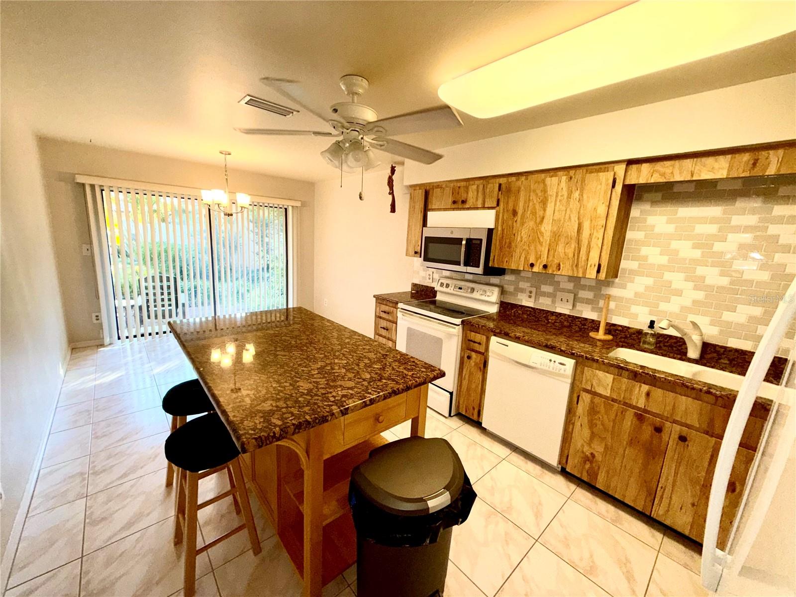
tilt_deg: -10.0
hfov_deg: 102.1
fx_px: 322
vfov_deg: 85.7
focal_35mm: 14
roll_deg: -3.2
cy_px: 298
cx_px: 398
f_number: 2.2
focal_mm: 2.22
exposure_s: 1/122
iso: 80
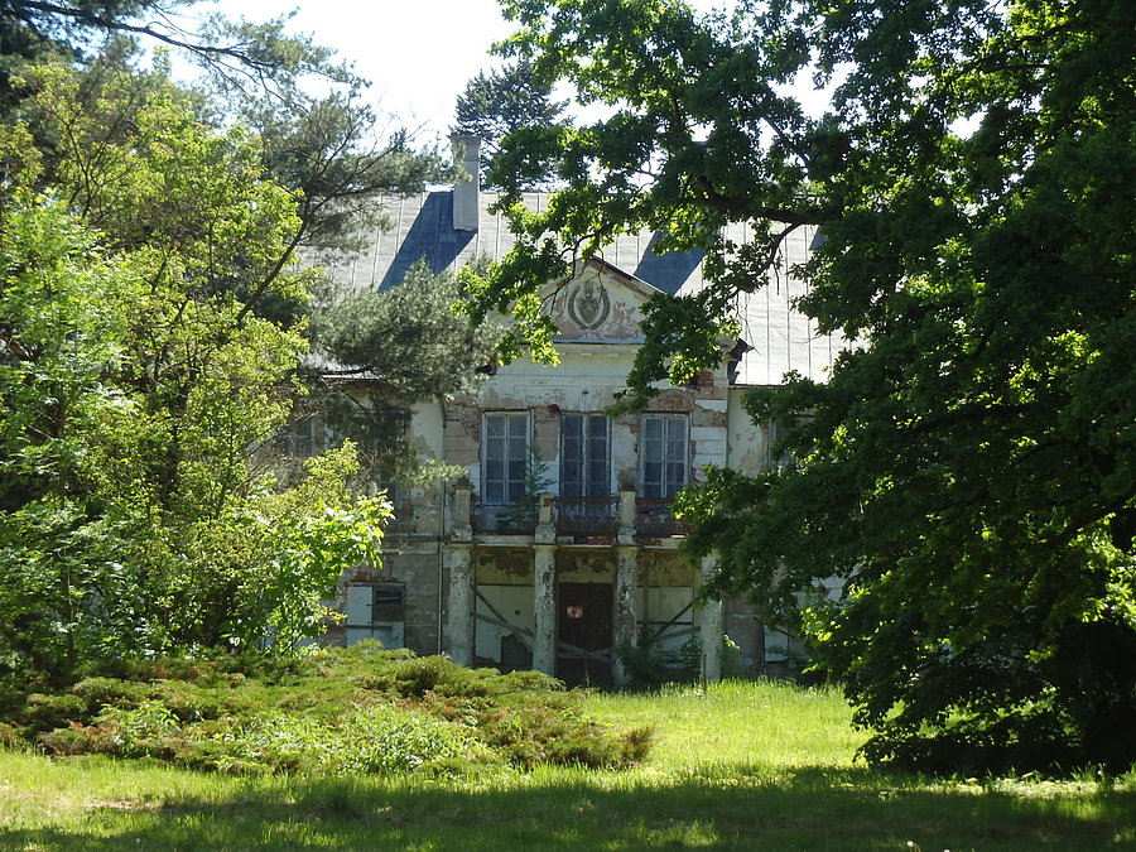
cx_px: 568
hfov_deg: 14.1
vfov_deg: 10.6
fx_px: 4594
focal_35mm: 140
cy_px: 426
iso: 200
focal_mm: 25
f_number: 5.9
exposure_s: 1/200
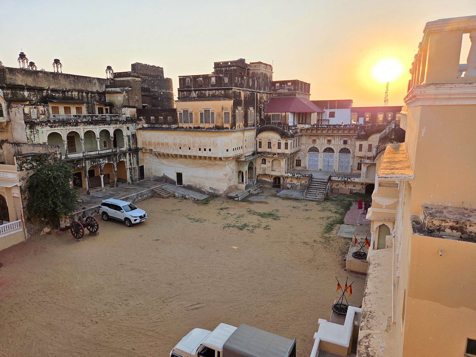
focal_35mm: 23
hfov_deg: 73.9
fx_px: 316
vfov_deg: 58.9
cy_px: 178
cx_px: 238
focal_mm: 5.4
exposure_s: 1/3255
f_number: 1.8
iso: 80
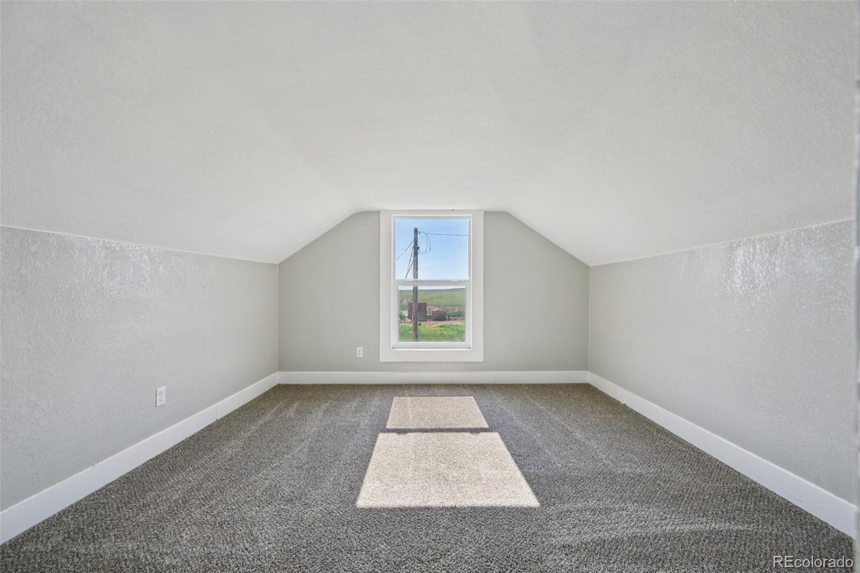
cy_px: 286
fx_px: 334
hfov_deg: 104.3
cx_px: 430
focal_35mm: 14
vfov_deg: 81.2
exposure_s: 1/320
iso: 400
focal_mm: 14
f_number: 8
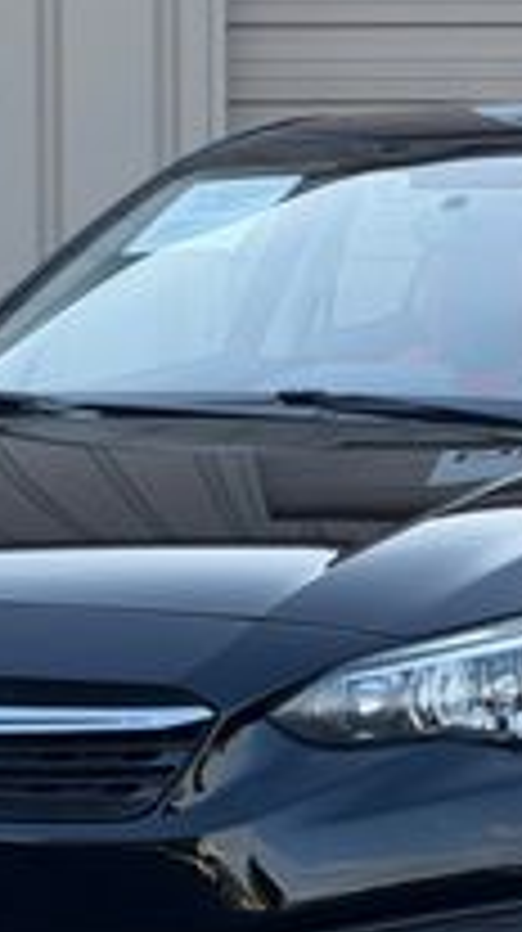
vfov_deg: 13.3
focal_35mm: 162
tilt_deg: +0.3
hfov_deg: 7.5
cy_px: 261
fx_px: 3998
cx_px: 266
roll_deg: -0.1
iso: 64
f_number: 1.78
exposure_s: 1/733
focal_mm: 6.76
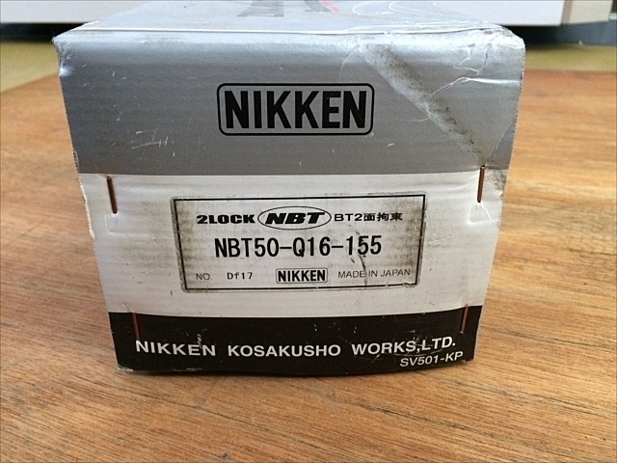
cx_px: 308
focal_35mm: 29
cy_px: 232
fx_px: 517
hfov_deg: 61.7
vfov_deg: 48.2
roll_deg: +2.5
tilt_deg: -28.5
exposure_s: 1/30
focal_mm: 4.15
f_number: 2.2
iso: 250
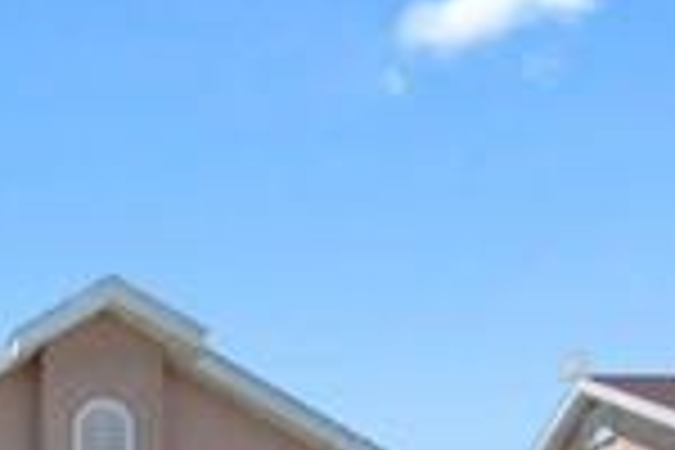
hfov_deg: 23.0
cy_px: 698
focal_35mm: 77
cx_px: -234
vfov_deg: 16.1
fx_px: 1444
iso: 100
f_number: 11
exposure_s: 1/200
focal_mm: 12
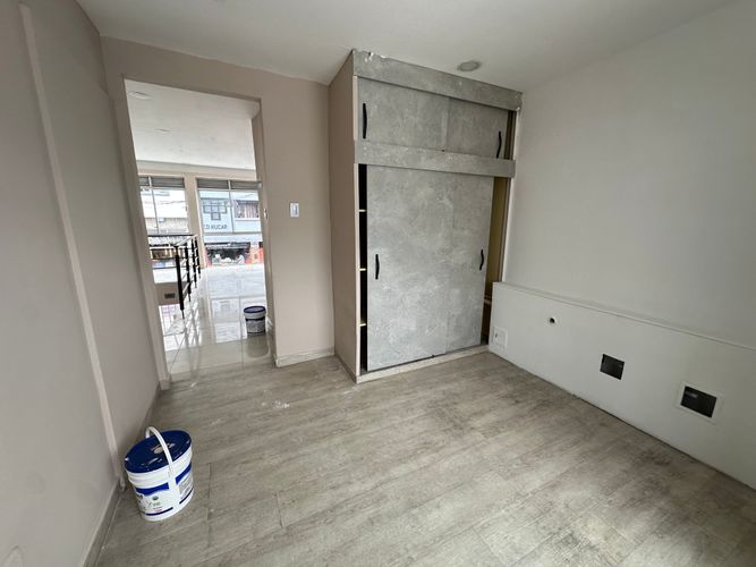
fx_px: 306
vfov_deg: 85.7
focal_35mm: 14
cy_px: 284
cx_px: 378
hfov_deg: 102.1
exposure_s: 1/99
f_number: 2.2
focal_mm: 2.22
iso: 80
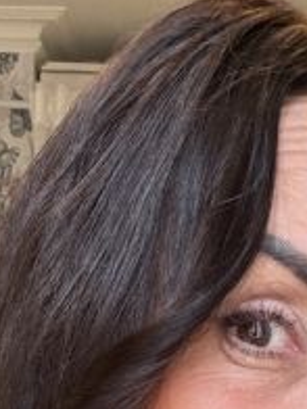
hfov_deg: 16.0
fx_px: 1088
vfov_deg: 20.0
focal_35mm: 92
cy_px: 492
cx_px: 211
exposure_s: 1/82
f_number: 1.9
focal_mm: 2.69
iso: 80
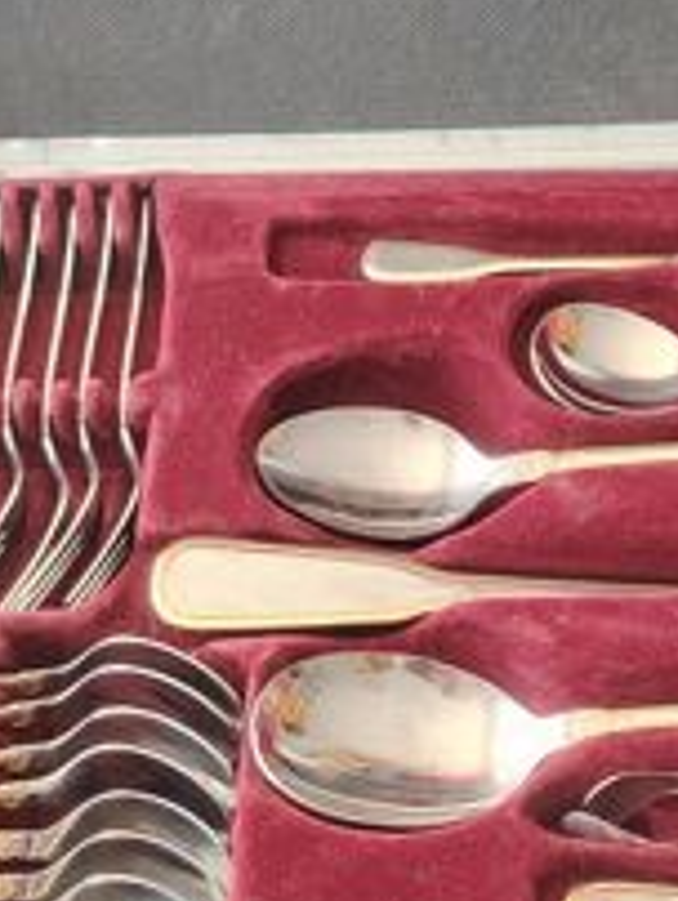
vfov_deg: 25.6
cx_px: 477
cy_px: 397
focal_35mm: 76
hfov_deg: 19.3
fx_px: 1981
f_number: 1.75
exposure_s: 1/100
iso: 1134
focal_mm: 5.25
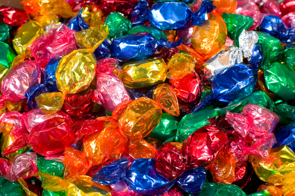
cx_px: 148
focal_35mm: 75
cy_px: 98
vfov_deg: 18.1
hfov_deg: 27.0
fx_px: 614
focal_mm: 50
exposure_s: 1/60
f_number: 8
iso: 200
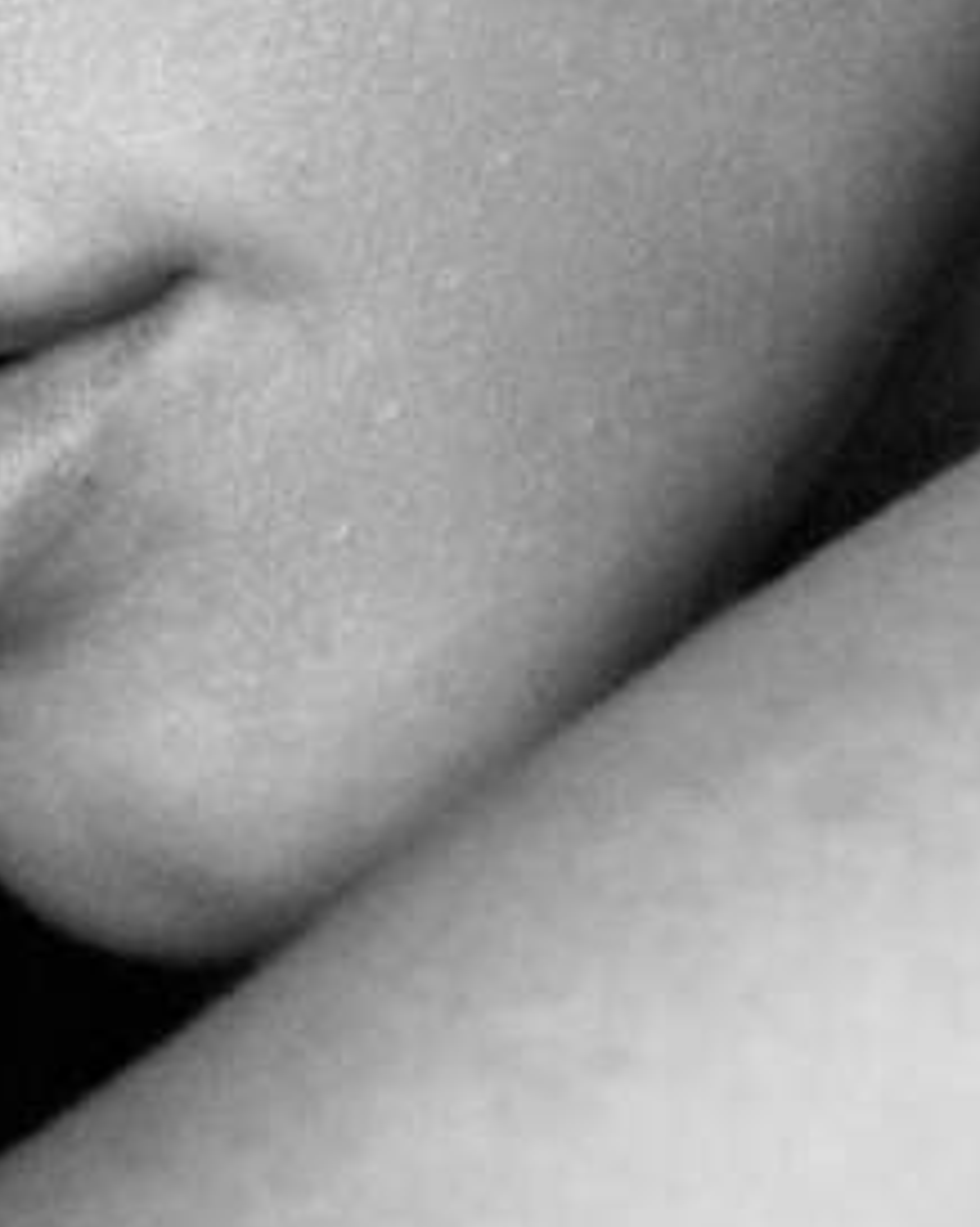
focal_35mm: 320
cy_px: 636
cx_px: 31
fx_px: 11615
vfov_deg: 6.0
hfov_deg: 4.8
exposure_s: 1/100
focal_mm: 70
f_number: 2.8
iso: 320
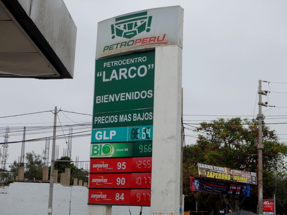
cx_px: 144
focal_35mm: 52
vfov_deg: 28.0
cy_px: 108
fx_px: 431
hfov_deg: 36.8
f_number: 14
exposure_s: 1/160
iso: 125
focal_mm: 9.4
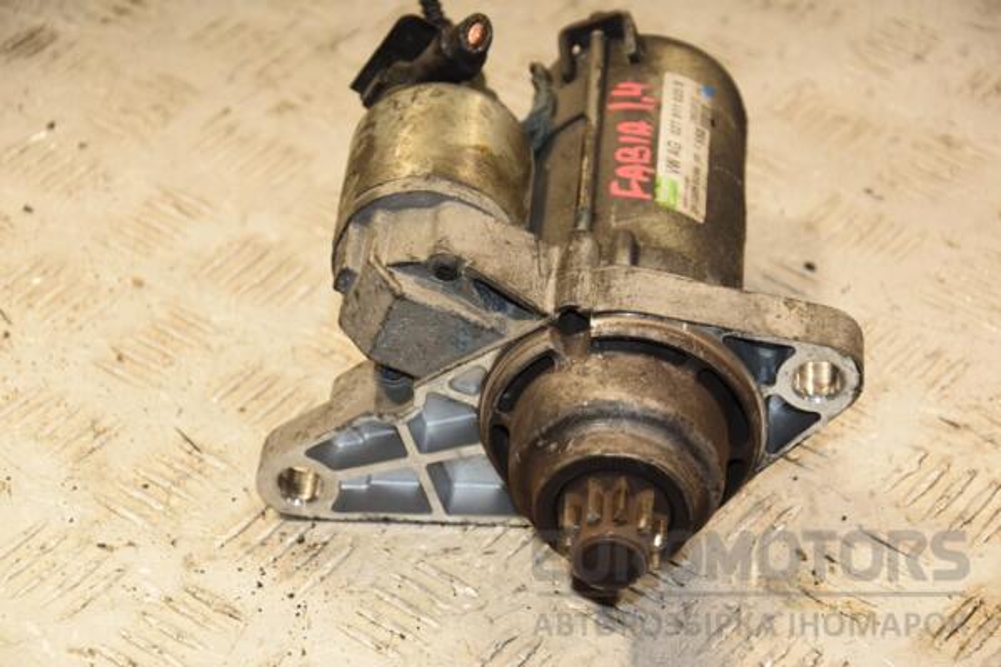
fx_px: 3128
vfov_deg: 12.2
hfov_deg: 18.2
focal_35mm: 112
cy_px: 334
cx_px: 500
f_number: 5.3
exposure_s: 1/200
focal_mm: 75
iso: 800
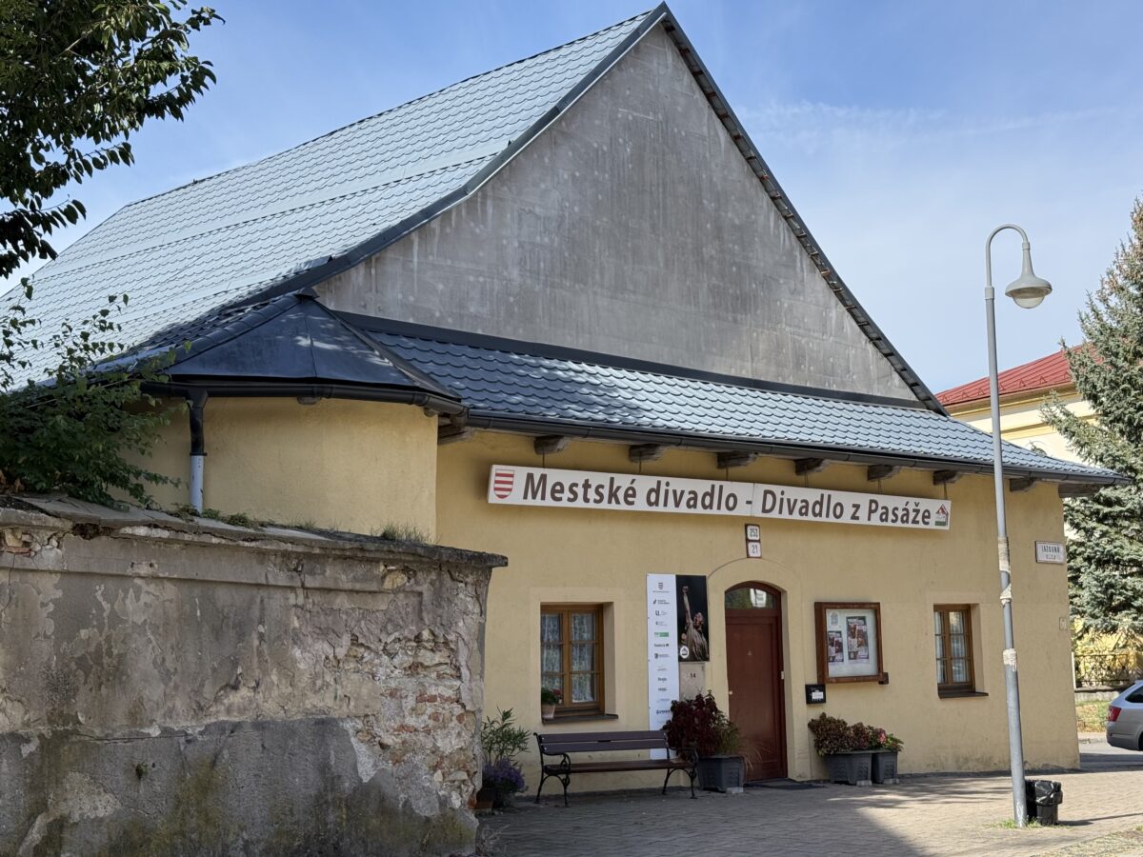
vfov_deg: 30.3
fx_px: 1585
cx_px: 572
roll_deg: +0.8
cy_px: 428
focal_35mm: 48
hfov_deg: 39.7
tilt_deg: +6.0
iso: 80
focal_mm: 6.76
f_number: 1.78
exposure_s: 1/2667
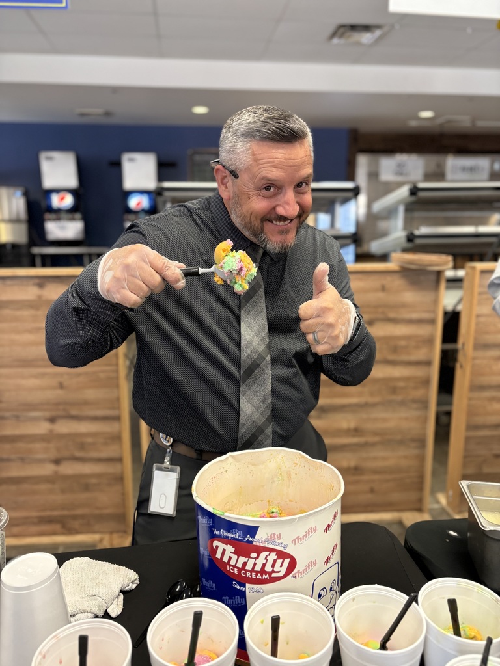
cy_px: 333
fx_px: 501
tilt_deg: -11.4
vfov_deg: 67.3
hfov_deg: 53.1
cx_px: 250
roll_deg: +0.8
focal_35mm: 26
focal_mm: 5.96
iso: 250
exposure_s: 1/60
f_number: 1.6
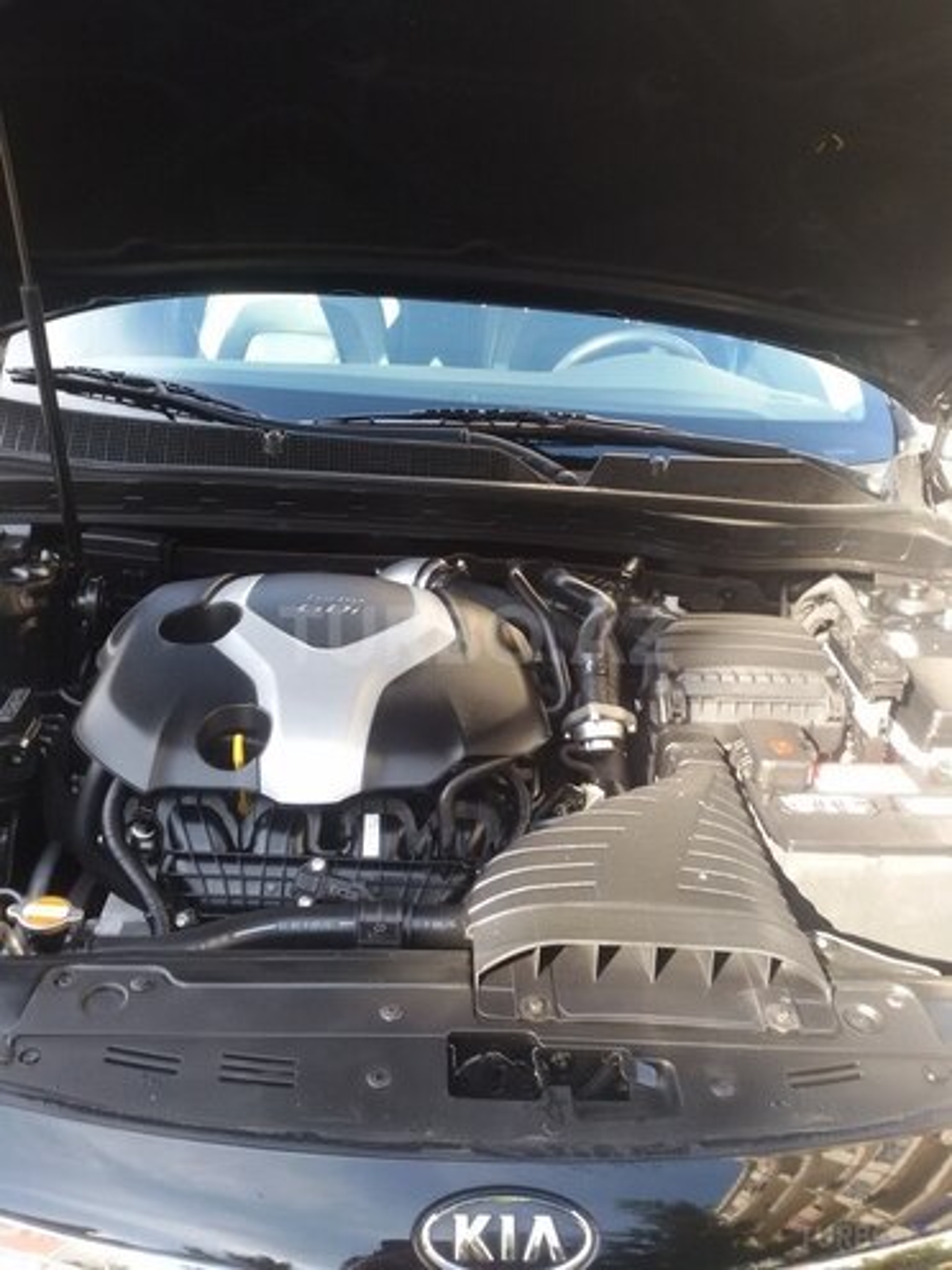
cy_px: 635
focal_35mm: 31
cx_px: 476
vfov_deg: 58.4
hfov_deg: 45.4
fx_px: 1137
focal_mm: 2.93
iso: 64
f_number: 2.4
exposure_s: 1/100
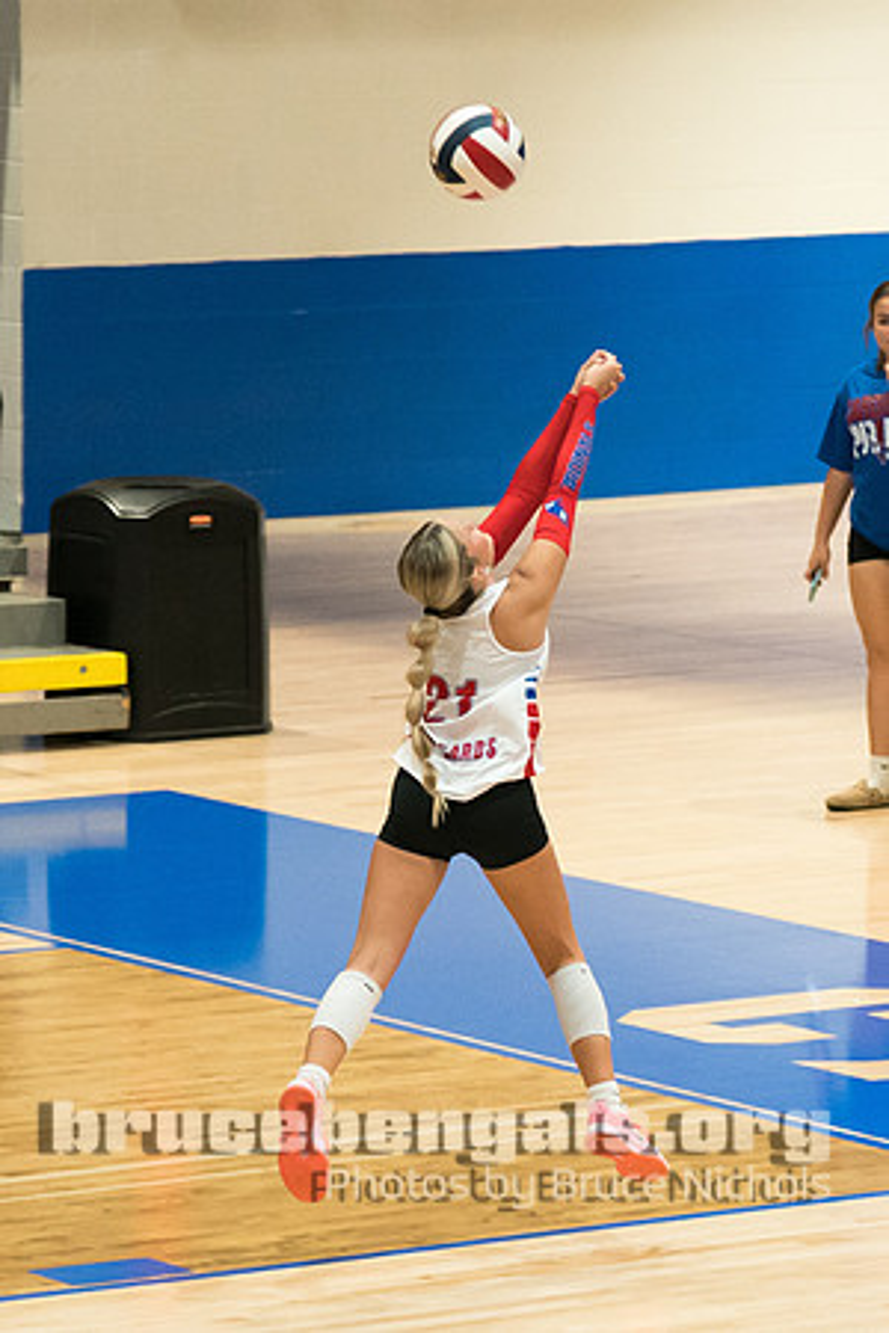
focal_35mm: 241
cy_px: 812
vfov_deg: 8.5
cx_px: 594
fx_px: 8934
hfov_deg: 5.7
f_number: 2.8
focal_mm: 87
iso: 3200
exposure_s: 1/1000
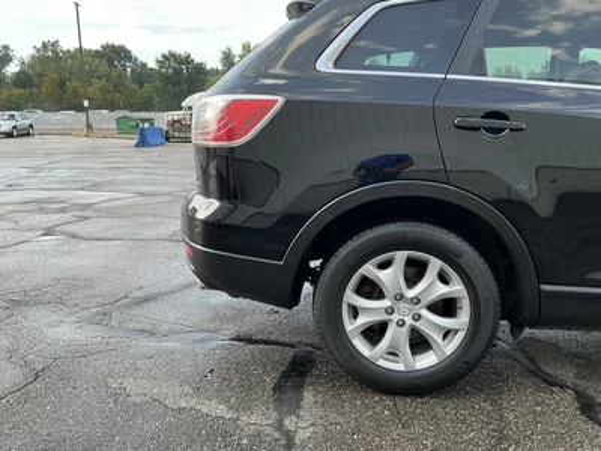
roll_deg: +0.7
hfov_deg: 63.4
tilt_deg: -10.1
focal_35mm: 28
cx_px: 300
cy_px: 226
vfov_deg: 49.7
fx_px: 486
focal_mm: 3
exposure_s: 1/122
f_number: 1.8
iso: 25
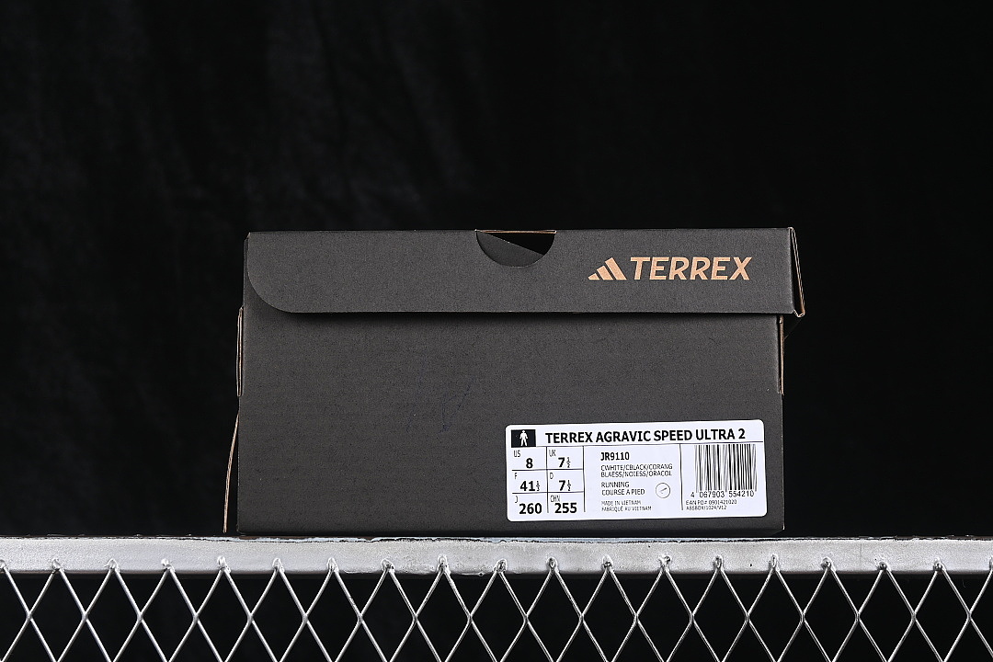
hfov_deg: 27.0
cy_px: 331
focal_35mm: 75
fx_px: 2069
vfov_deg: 18.2
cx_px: 496
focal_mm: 50
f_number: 6.3
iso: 160
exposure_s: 1/60
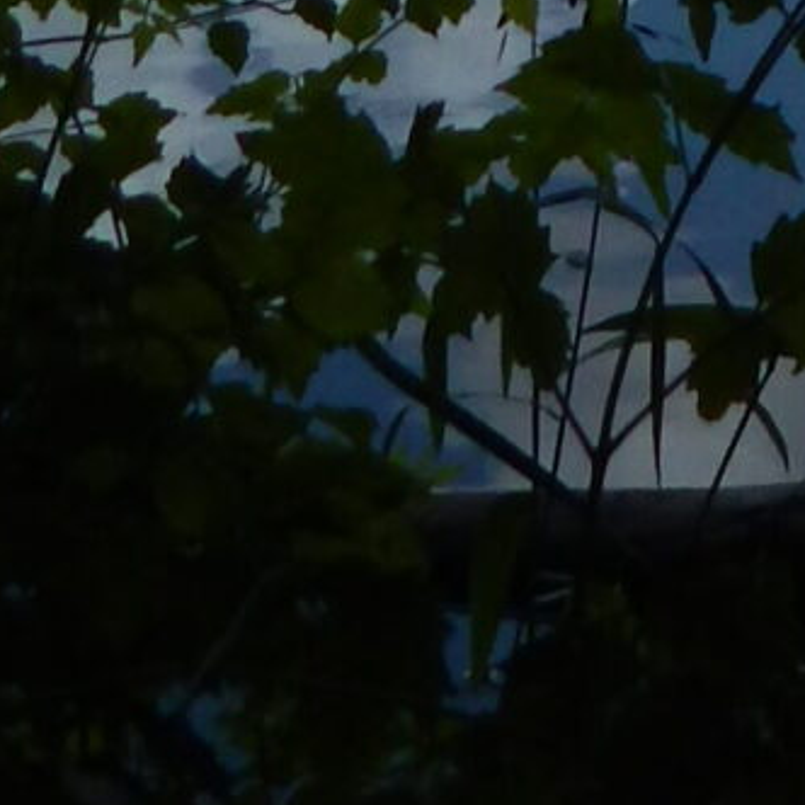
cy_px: -1513
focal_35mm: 150
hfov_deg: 10.0
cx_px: 1991
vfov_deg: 9.5
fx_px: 3947
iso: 125
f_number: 6
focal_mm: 4
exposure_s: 1/500
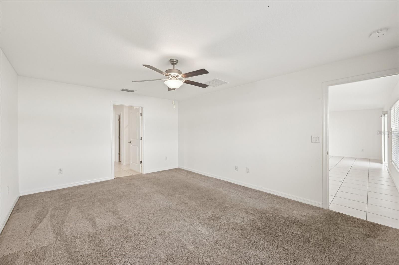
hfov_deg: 104.3
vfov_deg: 81.1
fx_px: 155
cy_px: 132
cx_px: 200
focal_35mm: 14
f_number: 8
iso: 400
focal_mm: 14
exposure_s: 1/25
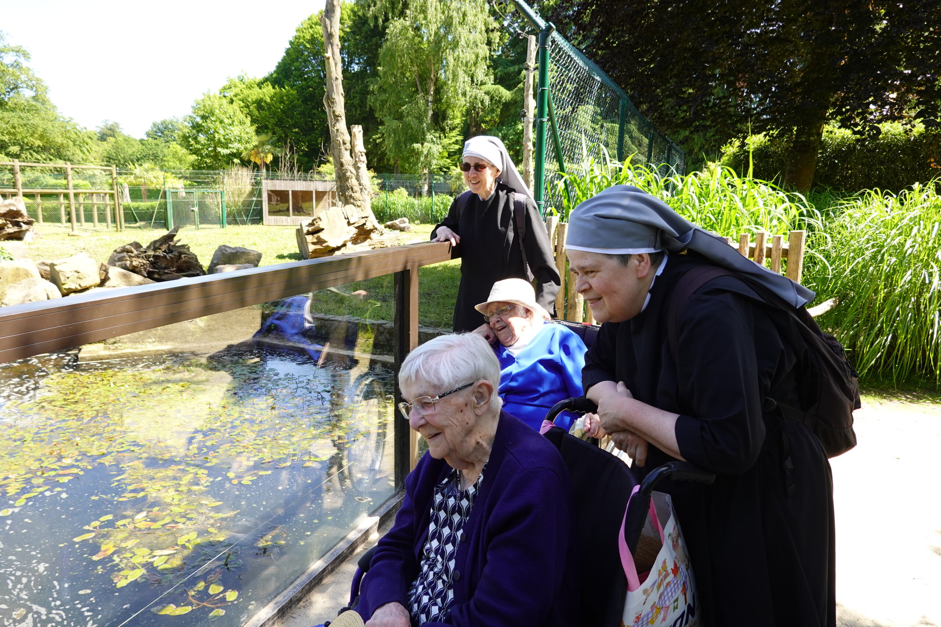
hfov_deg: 73.7
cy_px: 314
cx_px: 470
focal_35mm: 24
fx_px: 627
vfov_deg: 53.1
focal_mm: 9
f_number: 3.2
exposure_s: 1/200
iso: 100
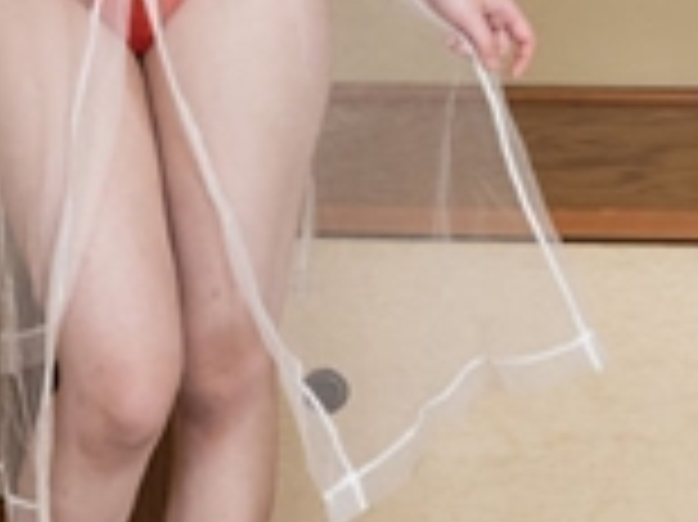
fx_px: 2881
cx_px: 108
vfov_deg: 10.2
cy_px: -104
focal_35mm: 143
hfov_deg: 13.7
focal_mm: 33
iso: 2000
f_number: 4
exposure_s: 1/200
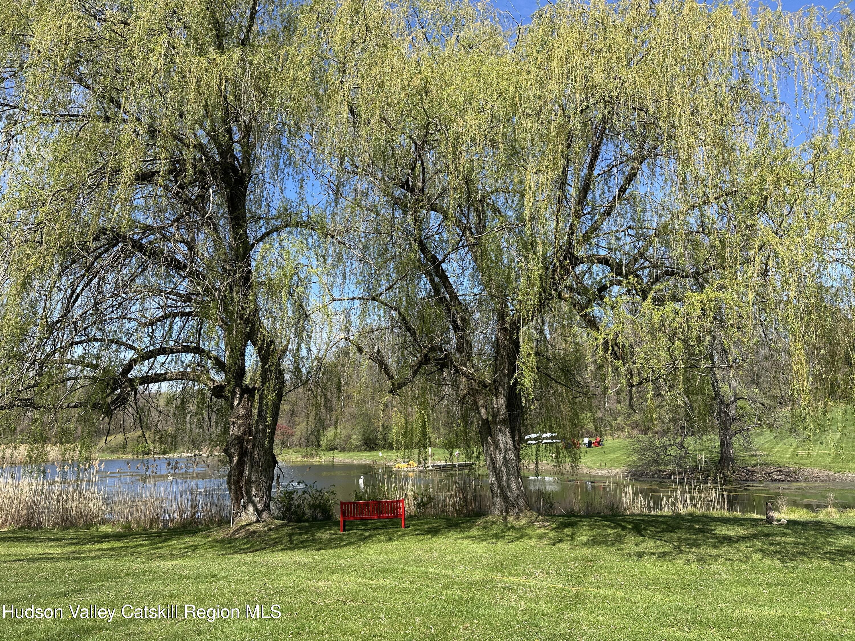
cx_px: 428
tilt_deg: +11.5
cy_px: 320
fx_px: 593
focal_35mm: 24
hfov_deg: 71.6
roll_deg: +1.1
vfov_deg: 56.8
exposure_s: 1/2353
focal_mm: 6.86
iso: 80
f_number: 1.78
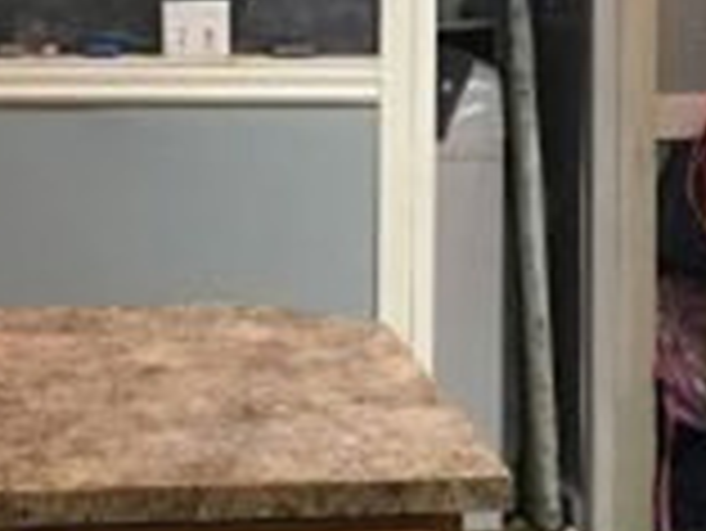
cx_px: 220
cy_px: 162
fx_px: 2408
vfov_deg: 12.5
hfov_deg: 16.6
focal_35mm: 118
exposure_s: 1/30
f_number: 2.2
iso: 160
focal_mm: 4.15
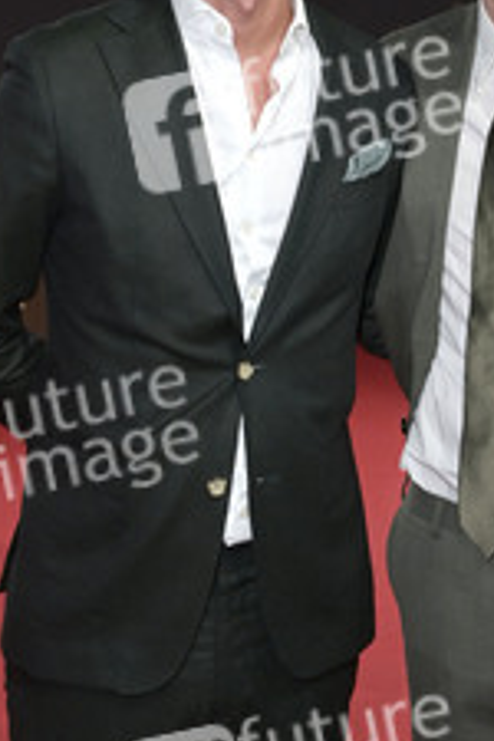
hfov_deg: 16.9
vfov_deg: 25.3
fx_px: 1647
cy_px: 280
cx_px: 389
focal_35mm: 80
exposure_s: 1/250
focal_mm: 45
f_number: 5.6
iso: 1250
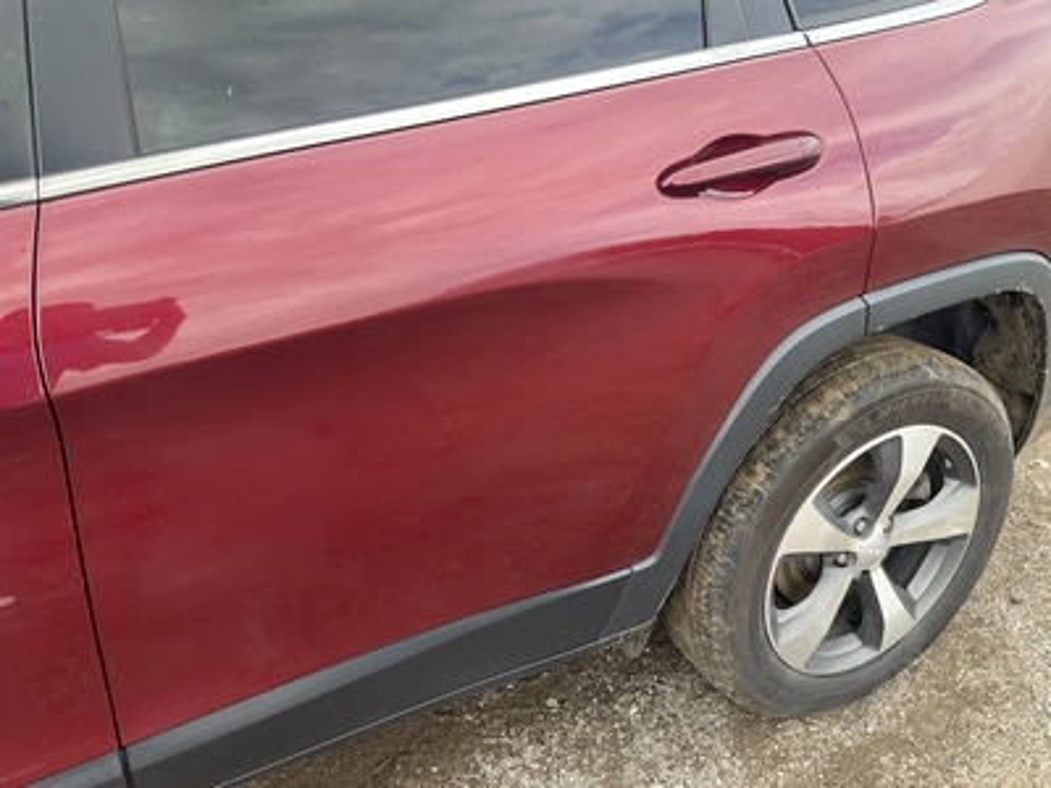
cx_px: 526
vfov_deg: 48.2
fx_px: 880
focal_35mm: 29
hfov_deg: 61.7
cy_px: 394
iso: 16
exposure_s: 1/122
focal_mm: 3
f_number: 1.8
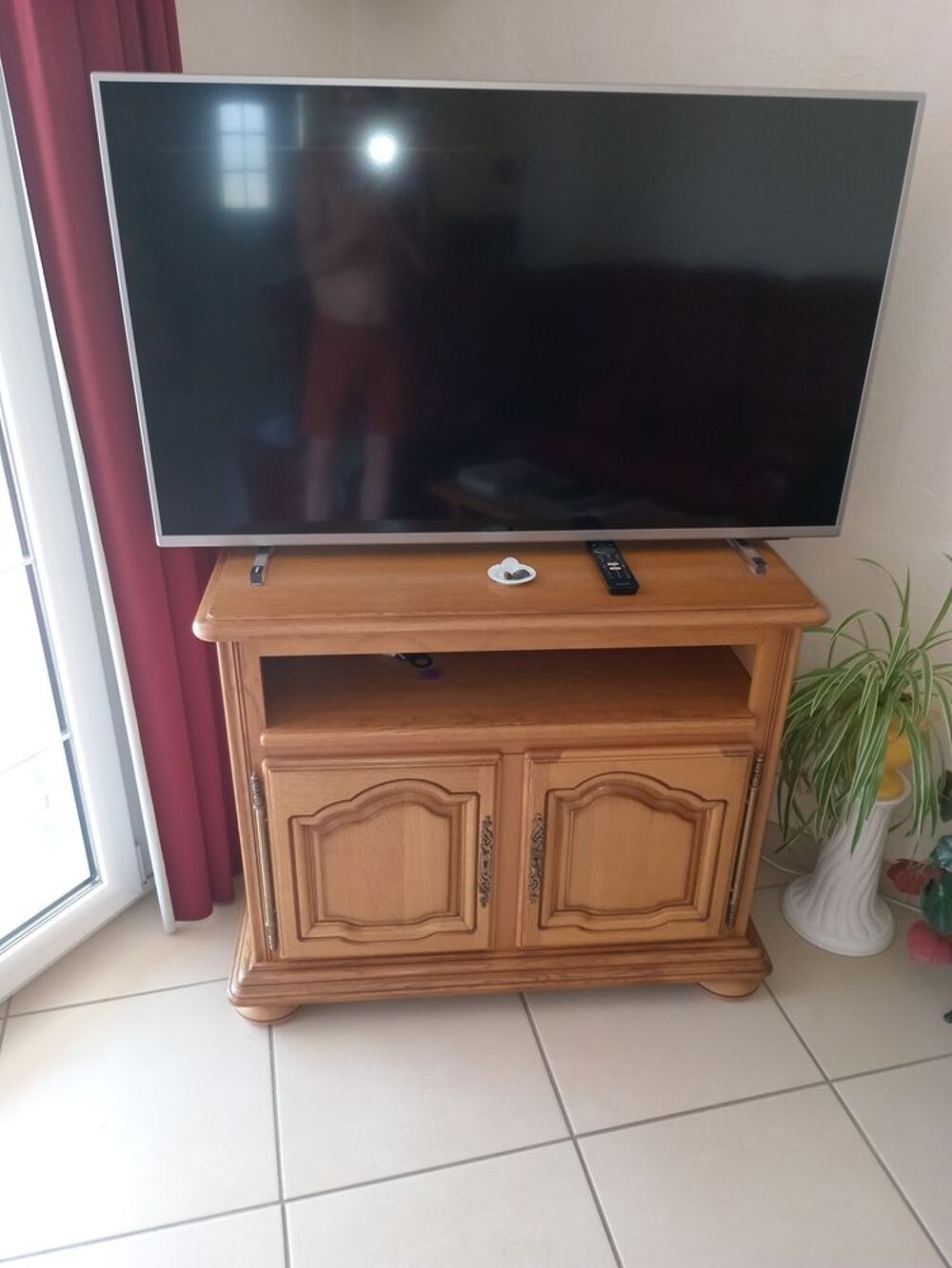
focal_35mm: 26
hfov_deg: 53.1
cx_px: 476
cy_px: 634
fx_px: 953
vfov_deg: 67.3
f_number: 1.8
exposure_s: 1/33.3
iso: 304
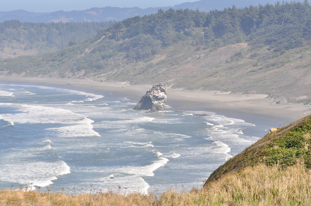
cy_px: 103
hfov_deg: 16.1
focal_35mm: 128
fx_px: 1100
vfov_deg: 10.7
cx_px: 156
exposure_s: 1/800
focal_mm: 85
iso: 200
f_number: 7.1
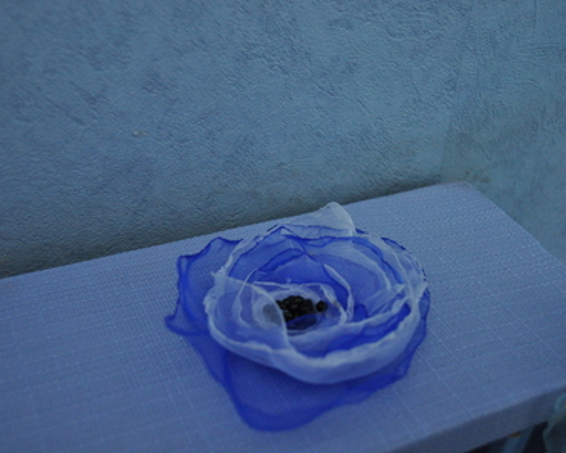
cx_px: 272
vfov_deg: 36.5
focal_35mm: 41
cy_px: 226
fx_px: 687
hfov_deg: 44.8
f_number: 4
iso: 1600
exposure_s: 1/15
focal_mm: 24
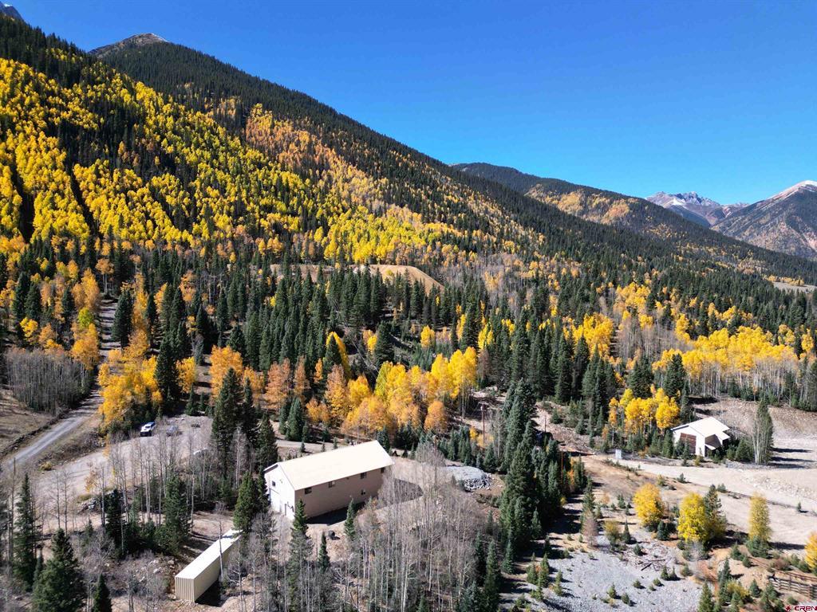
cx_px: 408
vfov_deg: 56.8
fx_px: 566
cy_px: 306
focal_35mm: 24
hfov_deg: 71.6
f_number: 1.7
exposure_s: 1/40
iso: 100
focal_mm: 6.72
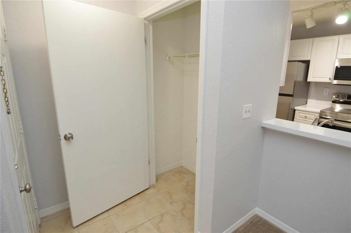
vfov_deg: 67.3
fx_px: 175
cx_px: 176
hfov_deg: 90.1
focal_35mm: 18
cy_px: 116
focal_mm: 12
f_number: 4
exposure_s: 1/60
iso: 1400
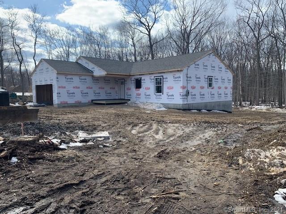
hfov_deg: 67.3
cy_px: 107
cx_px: 143
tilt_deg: -4.1
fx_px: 215
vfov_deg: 53.1
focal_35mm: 26
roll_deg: +0.1
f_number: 1.8
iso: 25
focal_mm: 4.25
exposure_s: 1/1661
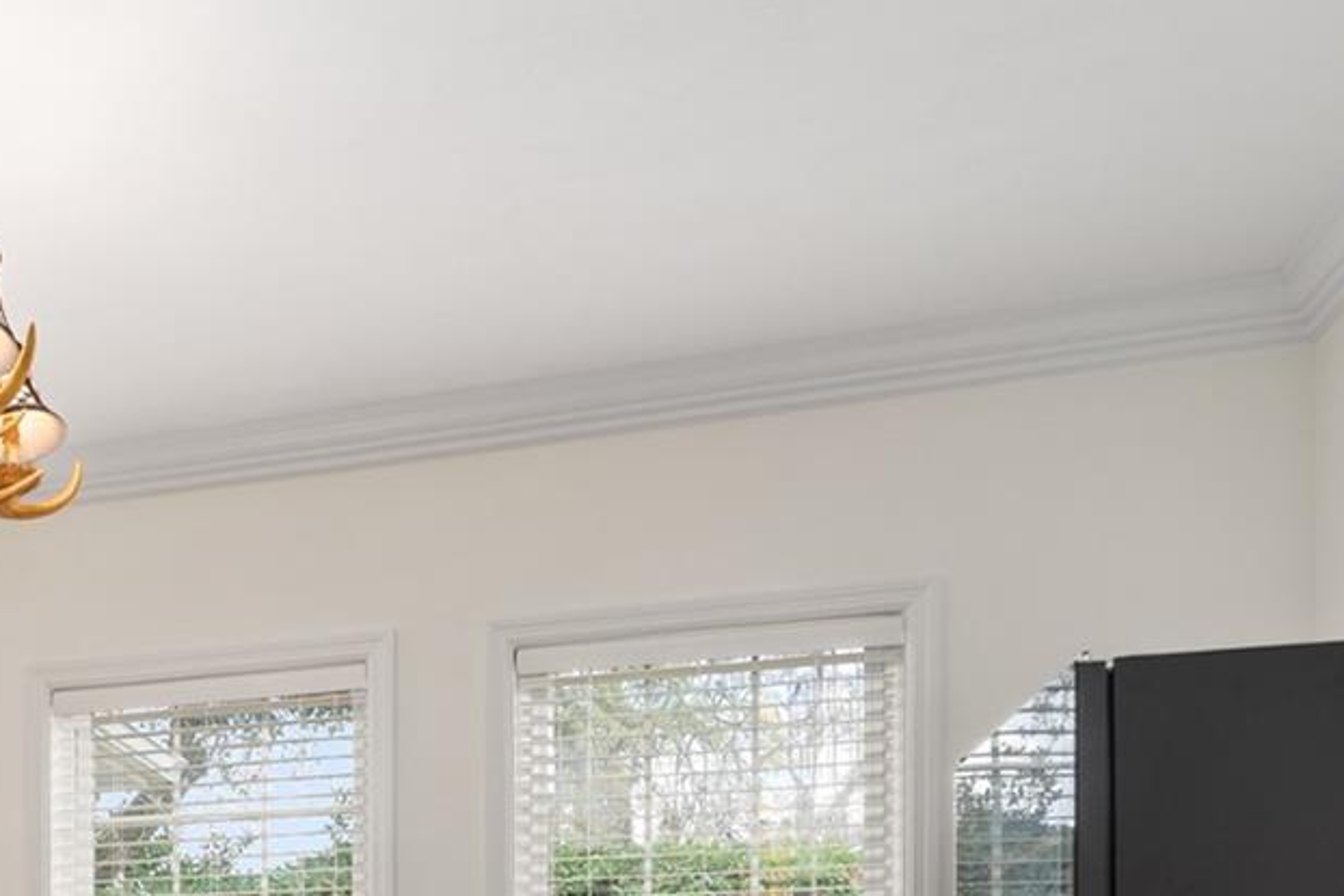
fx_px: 1344
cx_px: 227
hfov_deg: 49.3
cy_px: 1114
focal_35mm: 36
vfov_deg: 30.5
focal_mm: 14
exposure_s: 1/4
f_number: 7.1
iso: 200
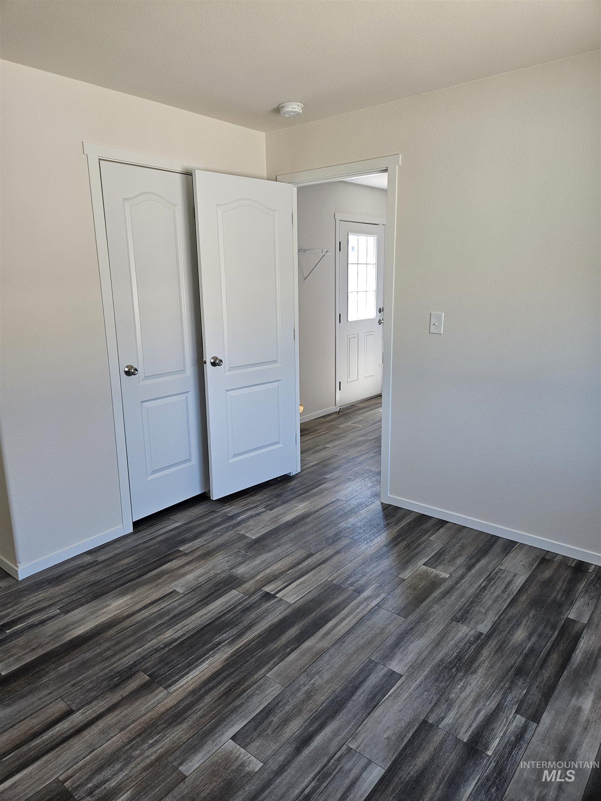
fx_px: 532
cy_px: 400
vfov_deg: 73.9
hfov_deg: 58.9
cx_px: 300
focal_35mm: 23
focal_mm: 5.4
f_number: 1.8
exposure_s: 1/120
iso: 125
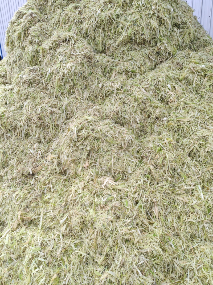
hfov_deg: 51.3
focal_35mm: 27
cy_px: 142
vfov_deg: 65.3
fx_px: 222
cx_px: 106
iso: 50
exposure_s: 1/270
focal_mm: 5.52
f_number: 1.95
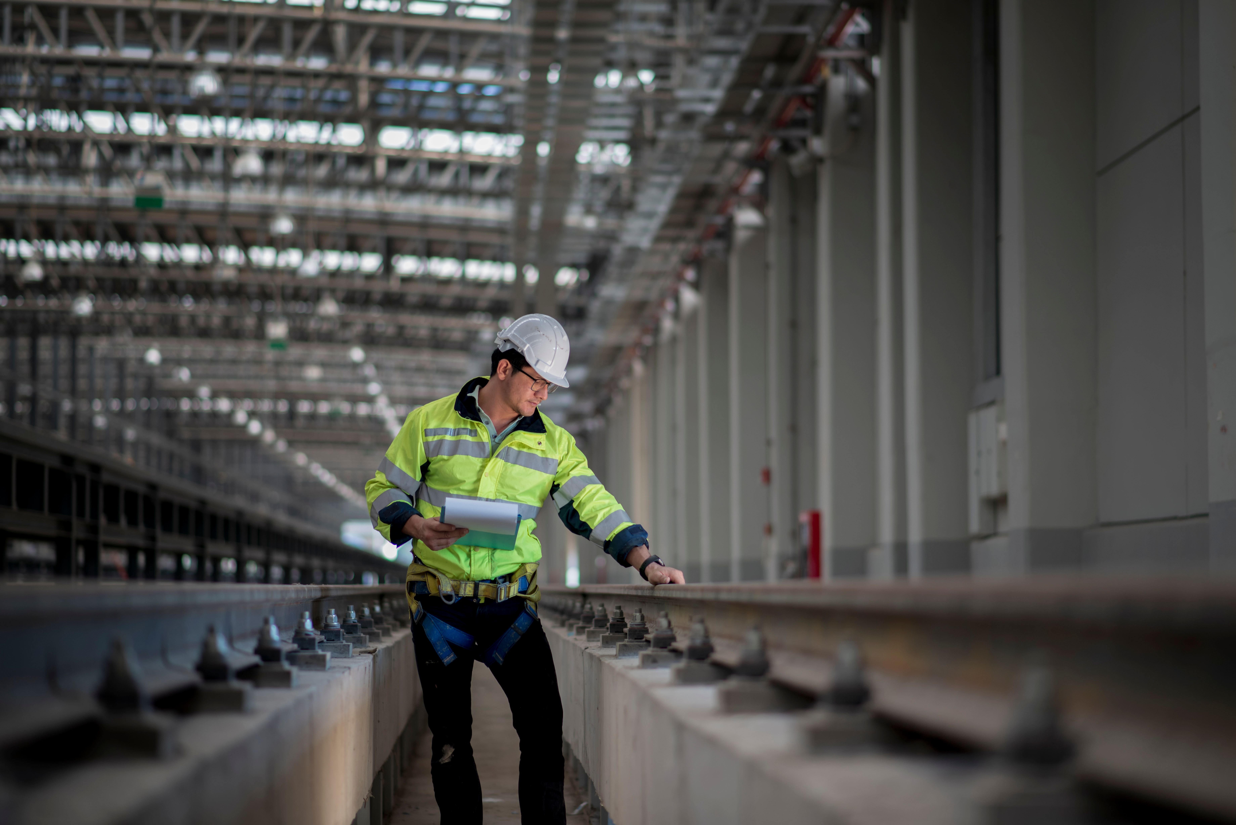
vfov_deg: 16.1
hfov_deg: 23.9
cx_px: 618
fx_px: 2919
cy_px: 412
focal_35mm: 85
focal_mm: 85
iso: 200
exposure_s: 1/250
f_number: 2
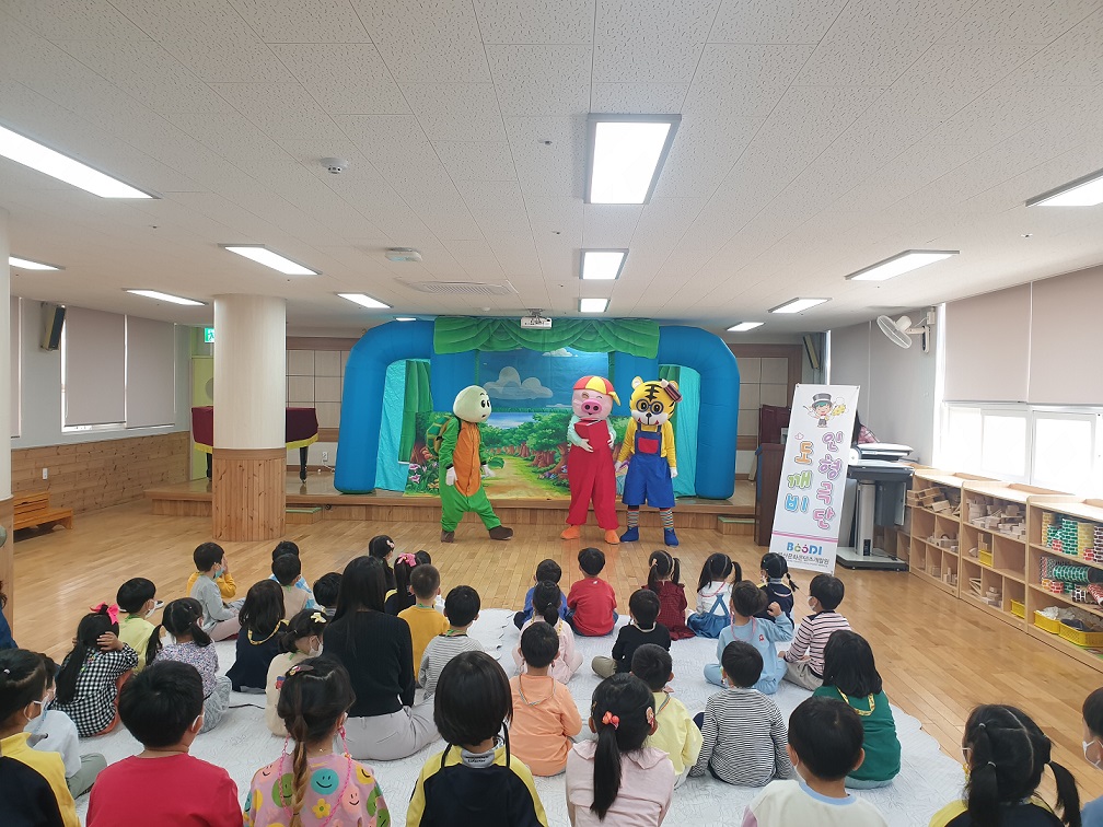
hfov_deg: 67.3
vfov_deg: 53.1
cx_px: 552
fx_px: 828
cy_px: 414
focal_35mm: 26
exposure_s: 1/60
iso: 100
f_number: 2.4
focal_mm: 4.3
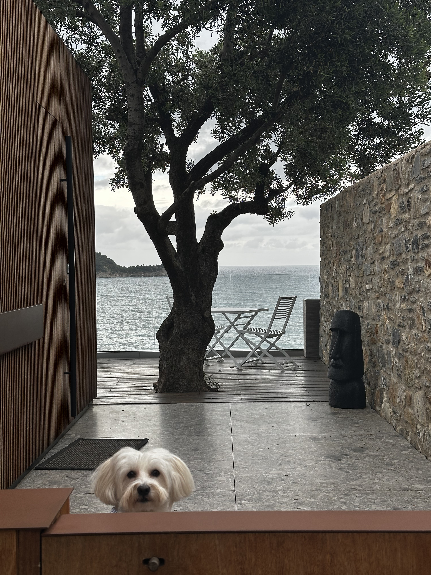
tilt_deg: -1.5
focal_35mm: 48
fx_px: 797
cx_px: 216
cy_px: 288
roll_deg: -0.7
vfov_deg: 39.7
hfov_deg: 30.3
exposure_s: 1/393
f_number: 1.78
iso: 64
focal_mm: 6.86
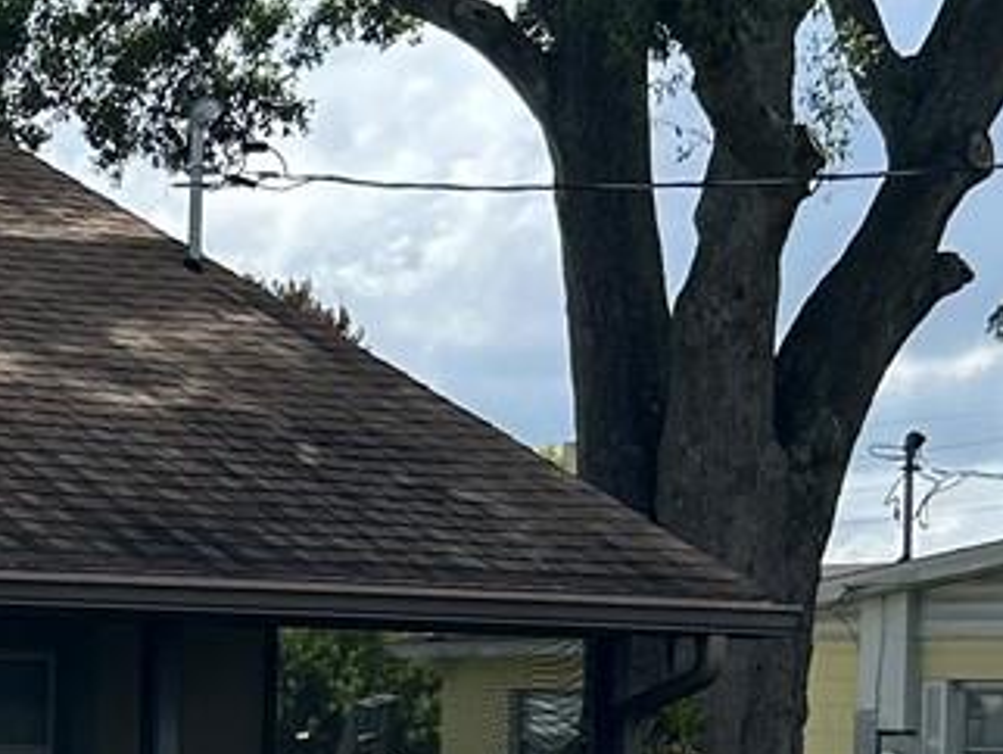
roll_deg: -0.5
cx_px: -514
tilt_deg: -0.6
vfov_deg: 11.4
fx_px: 3741
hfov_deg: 14.3
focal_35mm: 129
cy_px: 720
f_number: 1.5
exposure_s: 1/3356
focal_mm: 5.7
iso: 50
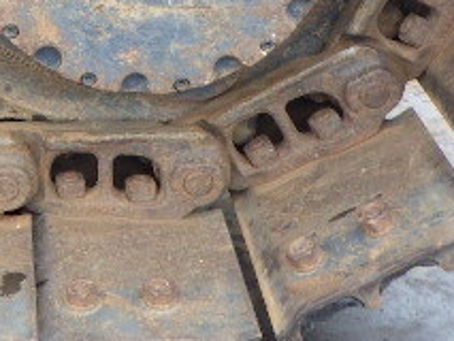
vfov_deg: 13.9
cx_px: -49
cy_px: -117
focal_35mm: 102
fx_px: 1339
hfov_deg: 18.5
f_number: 3.8
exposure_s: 1/80
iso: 125
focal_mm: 6.1
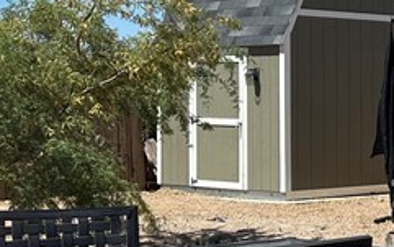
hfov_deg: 15.4
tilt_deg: -1.6
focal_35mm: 108
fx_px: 1160
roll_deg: -0.1
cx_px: 795
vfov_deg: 12.1
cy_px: 108
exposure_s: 1/5848
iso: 80
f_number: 1.78
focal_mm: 6.86
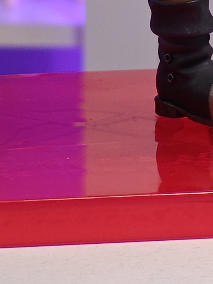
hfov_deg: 4.3
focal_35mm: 343
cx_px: 140
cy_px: -318
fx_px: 2813
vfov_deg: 5.6
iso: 400
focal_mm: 7.48
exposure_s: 1/18.9
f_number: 2.4
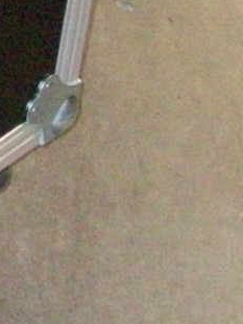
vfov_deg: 7.0
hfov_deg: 5.1
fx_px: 2594
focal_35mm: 277
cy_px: -236
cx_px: -508
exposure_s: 1/46
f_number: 3.2
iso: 320
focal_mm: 7.1
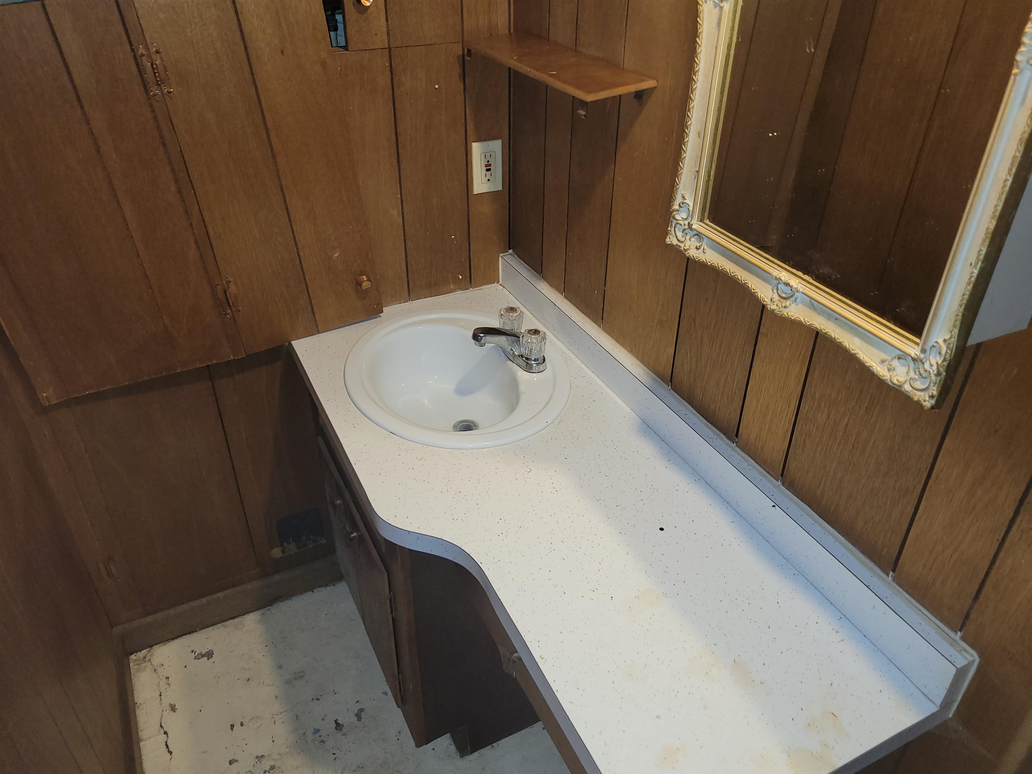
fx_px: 775
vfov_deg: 53.1
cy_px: 387
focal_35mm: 26
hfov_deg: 67.3
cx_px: 516
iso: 100
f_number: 1.8
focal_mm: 5.4
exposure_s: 1/24
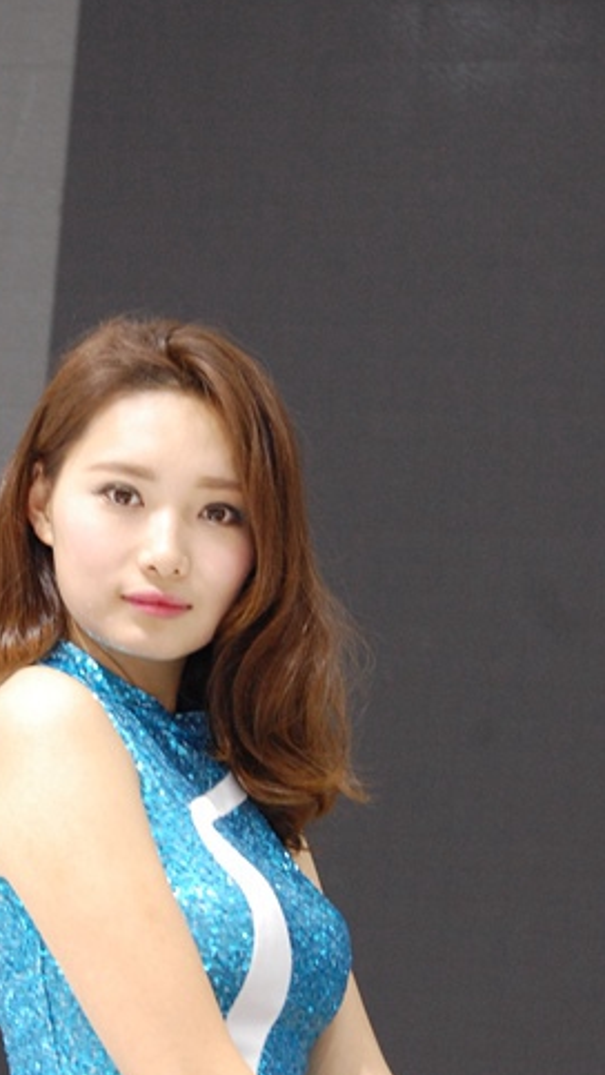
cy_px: 717
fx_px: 3847
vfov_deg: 15.9
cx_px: 93
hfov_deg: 9.0
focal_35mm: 135
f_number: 5.6
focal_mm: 52
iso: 800
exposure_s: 1/80
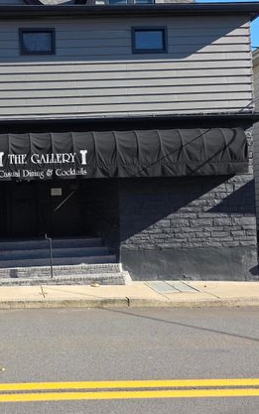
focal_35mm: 39
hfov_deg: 31.6
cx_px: 40
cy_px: 197
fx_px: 440
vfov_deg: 50.4
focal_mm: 6.3
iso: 12
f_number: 1.7
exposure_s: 1/315
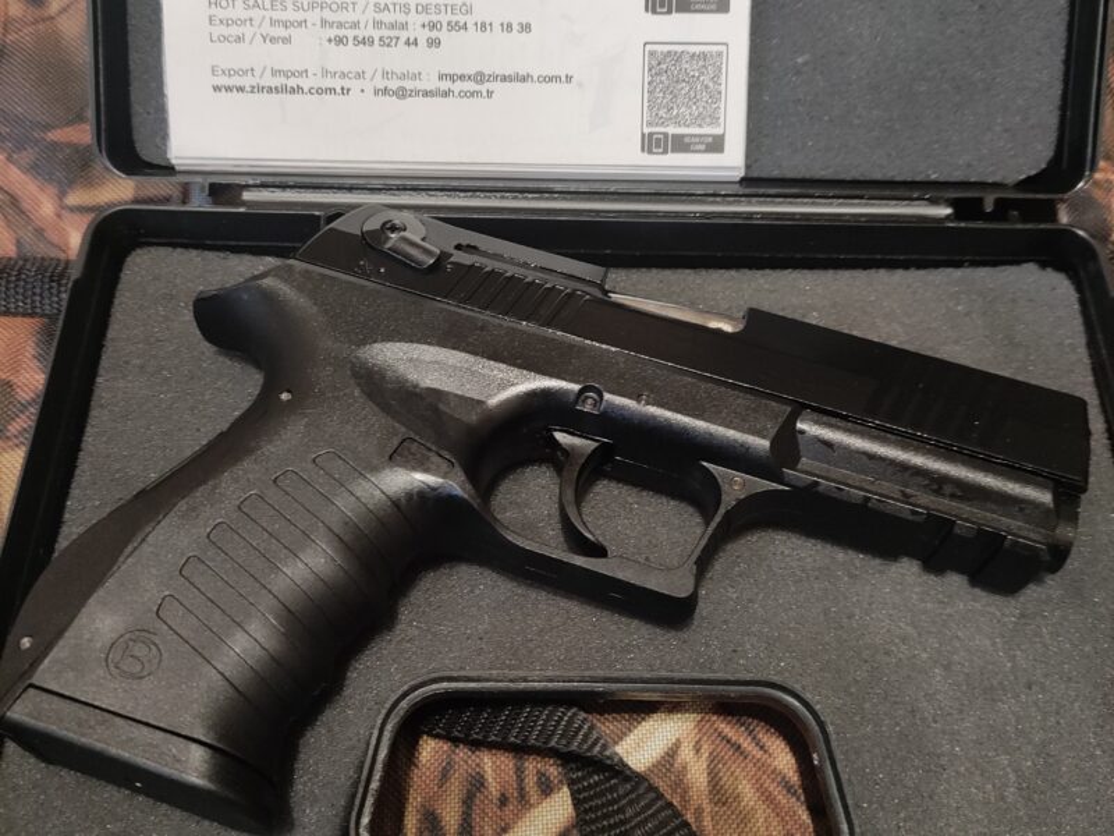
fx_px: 805
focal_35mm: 25
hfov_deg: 69.4
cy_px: 418
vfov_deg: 54.9
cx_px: 557
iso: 440
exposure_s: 1/33
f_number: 1.89
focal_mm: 5.43
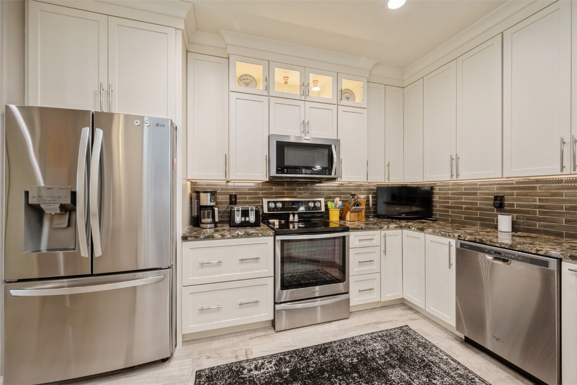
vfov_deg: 81.2
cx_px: 288
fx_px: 224
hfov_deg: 104.3
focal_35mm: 14
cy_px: 192
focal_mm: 14
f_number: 8
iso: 200
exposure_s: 1/10
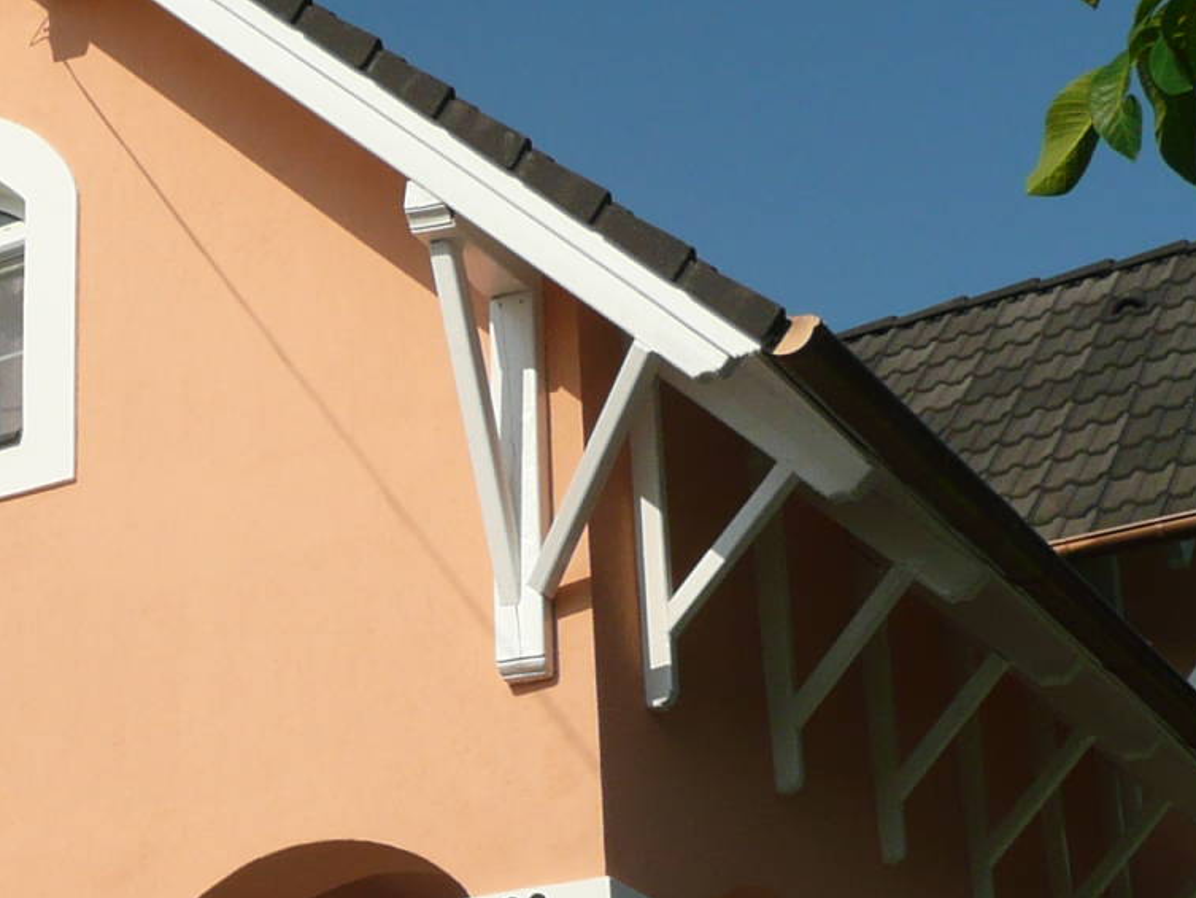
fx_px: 3006
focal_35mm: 87
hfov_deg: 22.0
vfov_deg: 16.9
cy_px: 660
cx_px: 125
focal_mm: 5.2
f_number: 8
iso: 100
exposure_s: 1/320
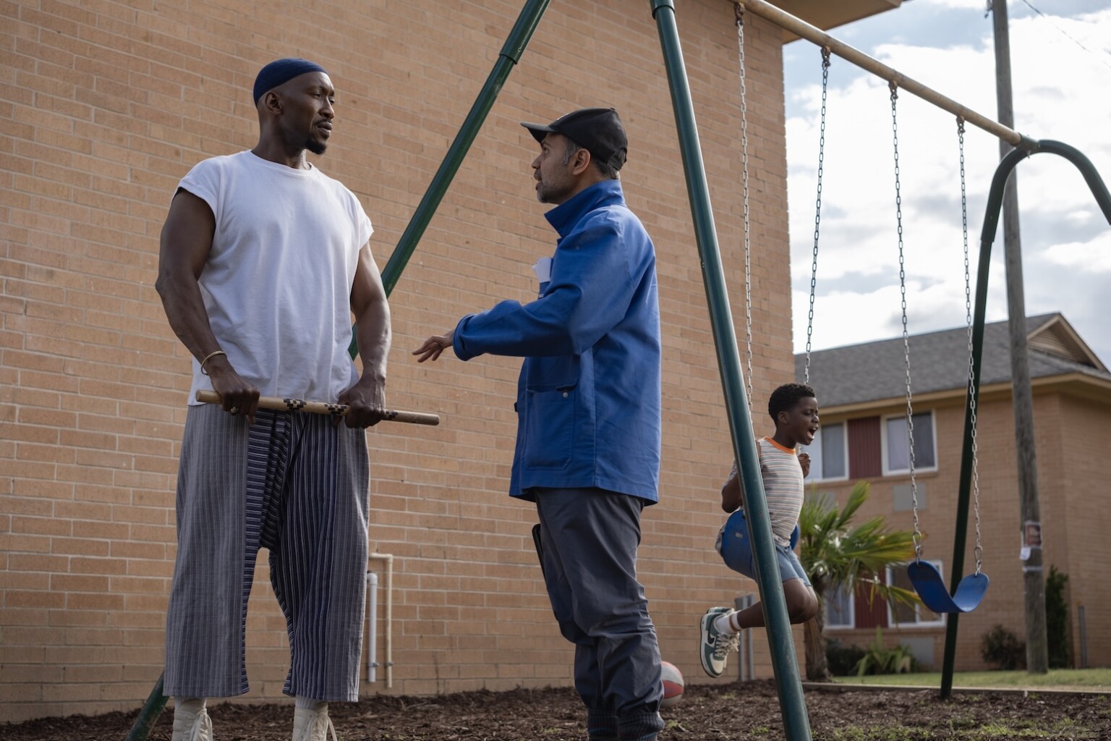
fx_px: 1543
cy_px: 370
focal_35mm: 50
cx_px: 556
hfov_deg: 39.6
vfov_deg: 27.0
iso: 125
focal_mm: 33
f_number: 2.8
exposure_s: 1/1100
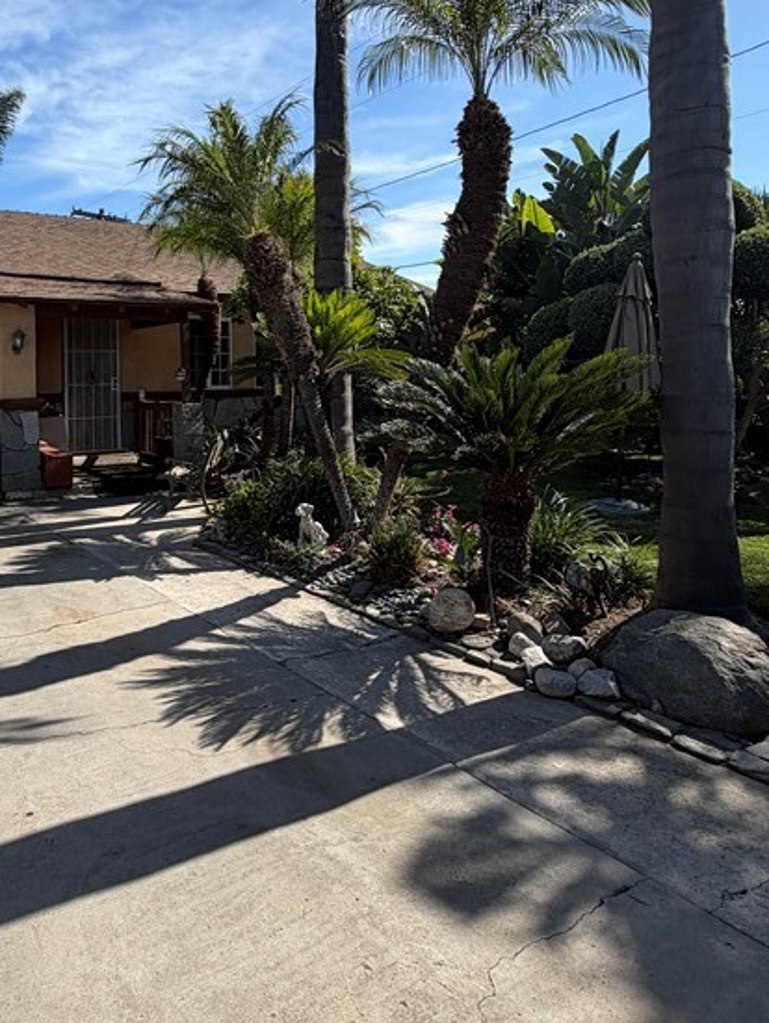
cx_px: 253
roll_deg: +0.6
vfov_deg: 66.0
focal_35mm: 26
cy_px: 368
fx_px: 769
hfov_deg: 52.1
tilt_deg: +0.4
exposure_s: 1/820
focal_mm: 2.22
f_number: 2.2
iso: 20
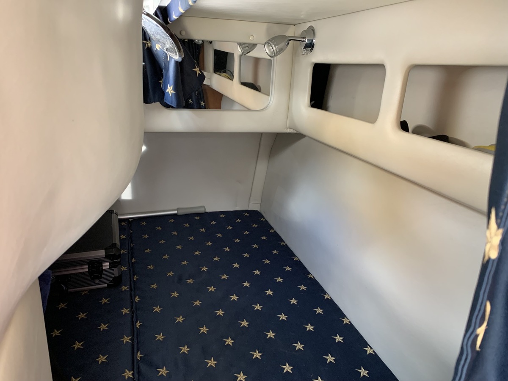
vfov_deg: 53.1
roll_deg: -2.4
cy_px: 190
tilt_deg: -20.6
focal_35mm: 26
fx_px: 382
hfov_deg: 67.3
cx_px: 254
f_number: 1.8
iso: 250
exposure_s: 1/60
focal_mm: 4.25
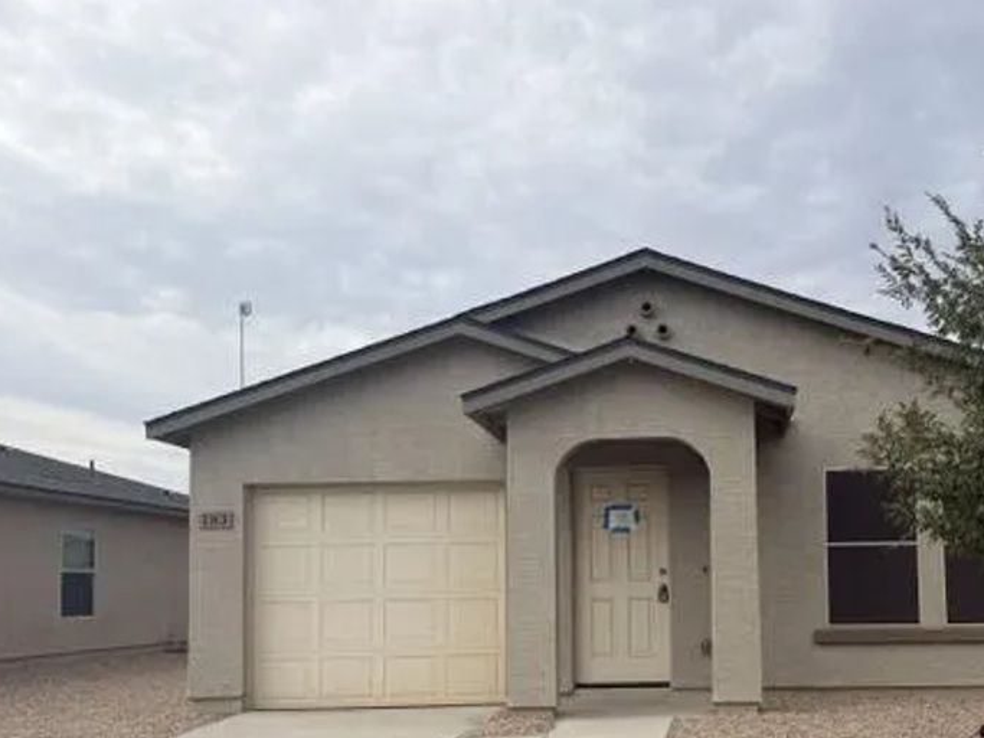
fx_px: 1023
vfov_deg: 38.9
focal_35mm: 36
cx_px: 684
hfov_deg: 50.1
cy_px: 530
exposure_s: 1/3425
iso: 80
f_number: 1.78
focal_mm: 6.76
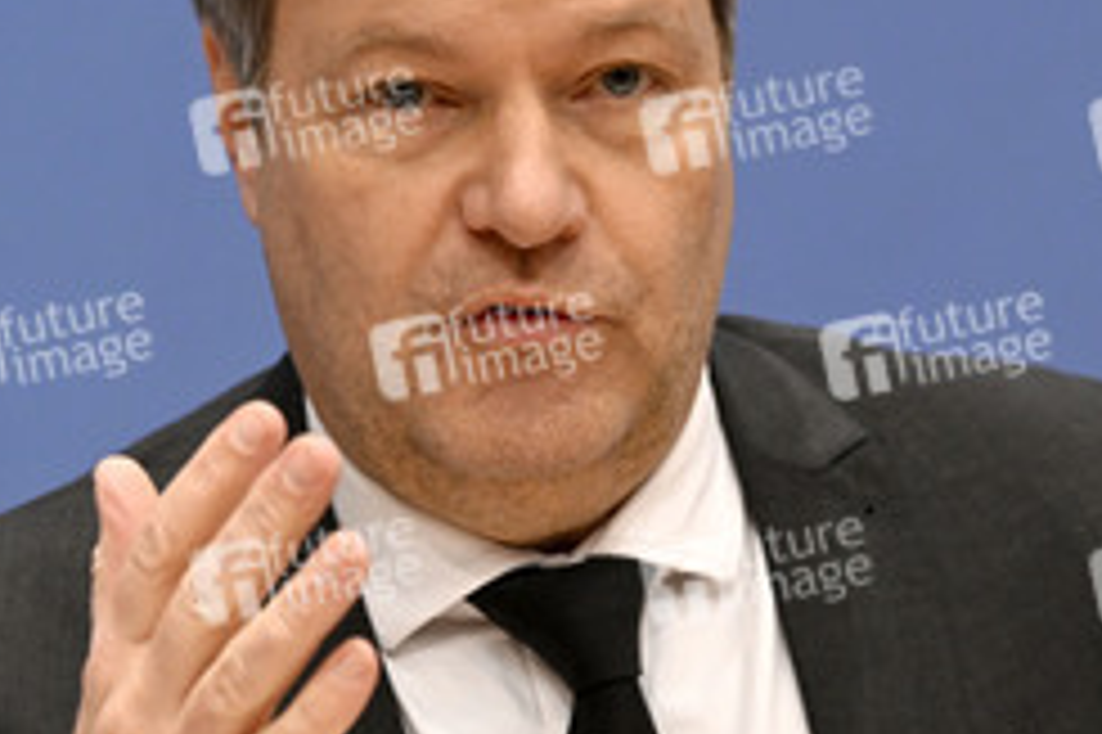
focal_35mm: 258
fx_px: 7892
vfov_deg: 5.3
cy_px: 234
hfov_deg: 8.0
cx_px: 367
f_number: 5.6
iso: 4000
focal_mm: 140
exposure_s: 1/500
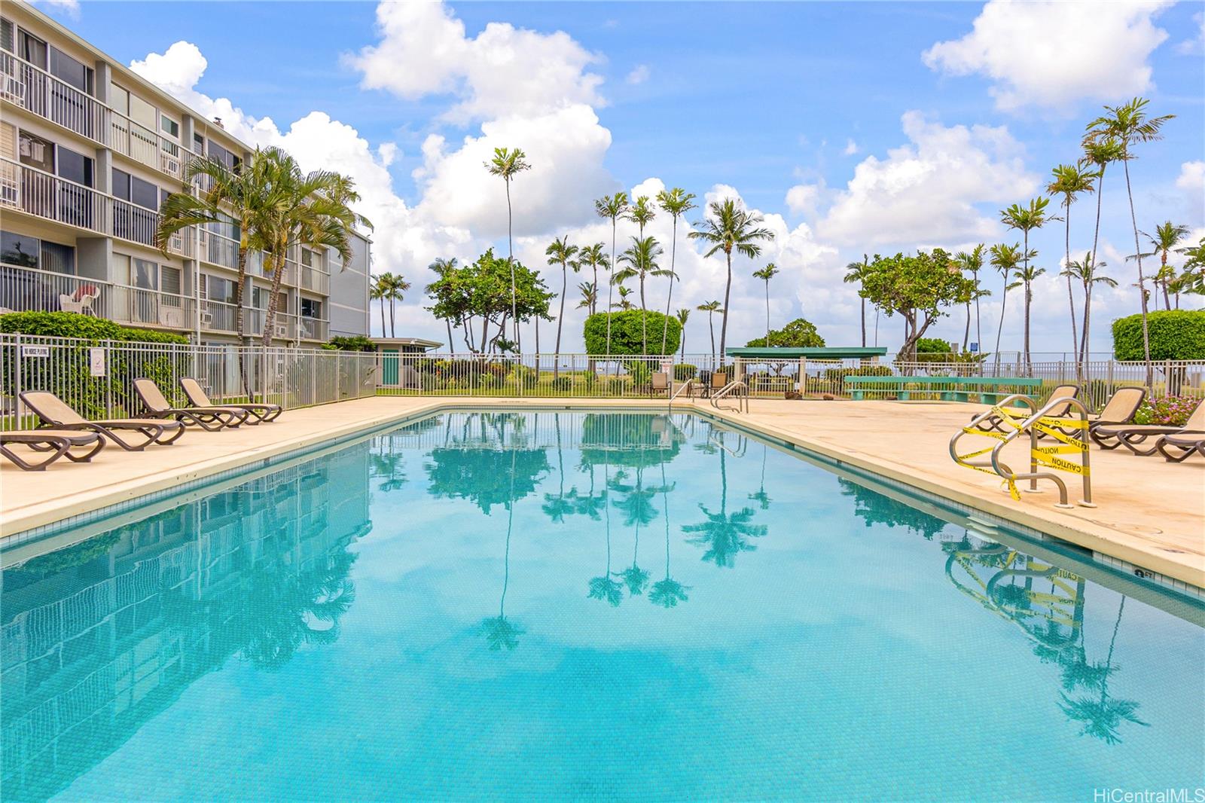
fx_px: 602
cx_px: 602
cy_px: 402
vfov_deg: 67.4
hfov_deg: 90.0
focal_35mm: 18
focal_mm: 12
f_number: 8
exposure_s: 1/320
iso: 125
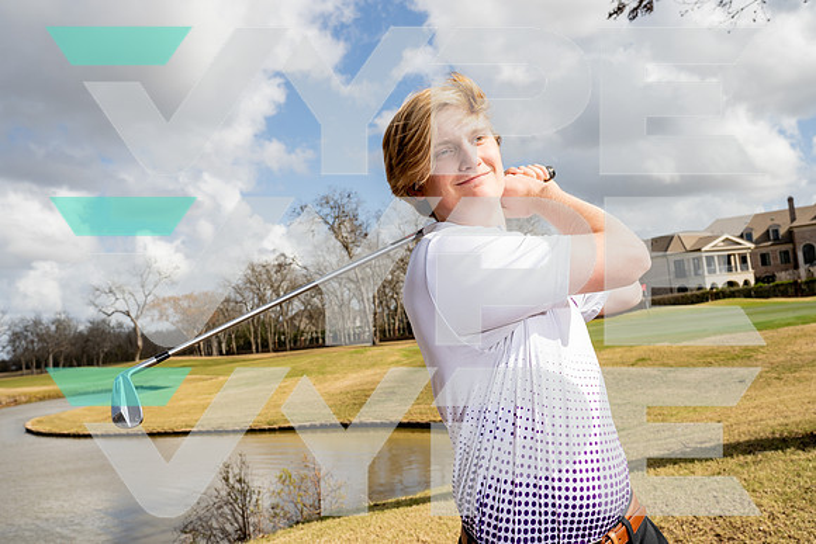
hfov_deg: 55.8
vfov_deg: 38.9
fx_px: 771
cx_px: 408
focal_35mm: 34
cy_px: 272
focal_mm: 34
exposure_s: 1/250
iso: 100
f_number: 8
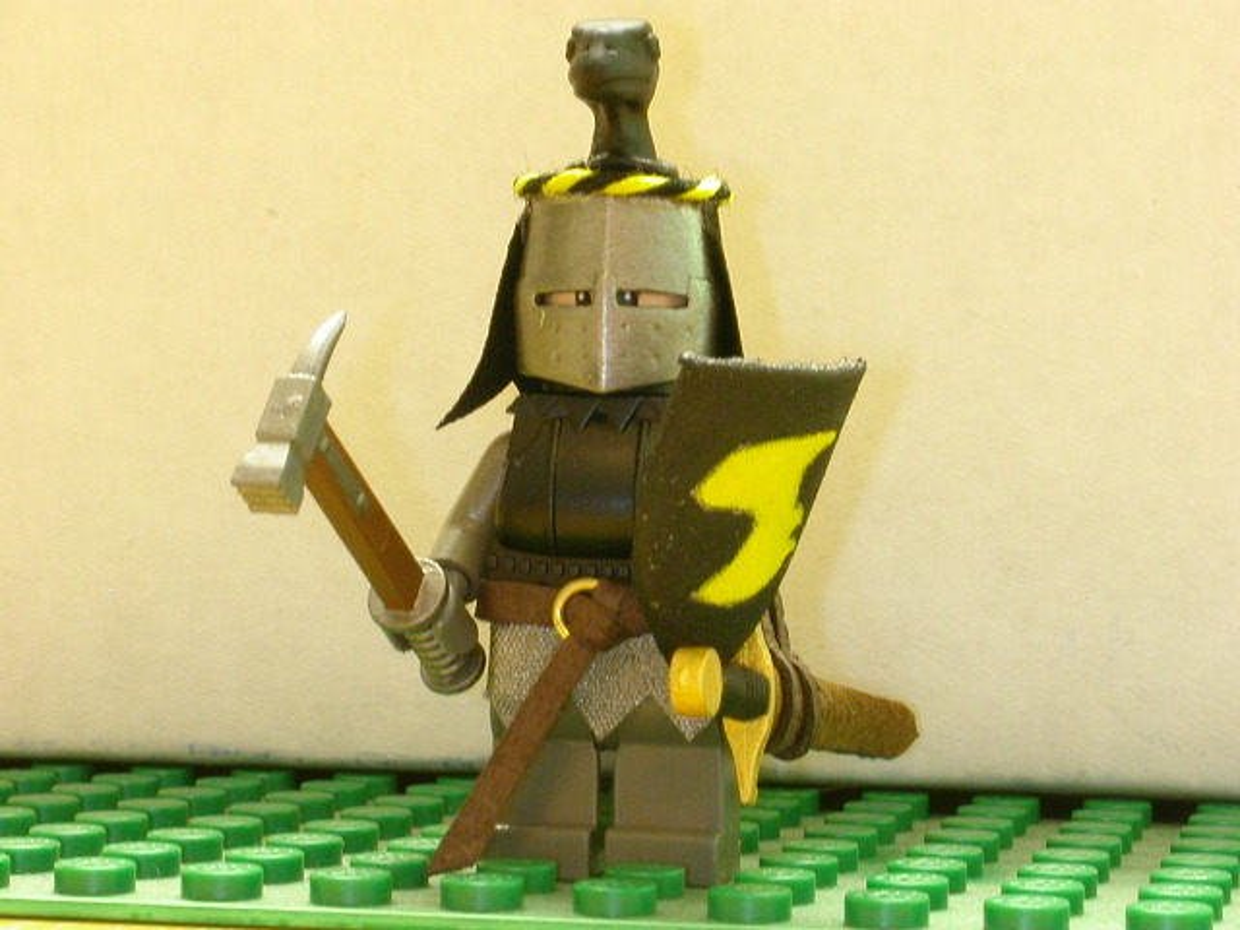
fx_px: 3976
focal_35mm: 111
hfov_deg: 17.7
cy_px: 465
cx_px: 620
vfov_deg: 13.3
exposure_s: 1
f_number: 8
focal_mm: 16.8
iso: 200
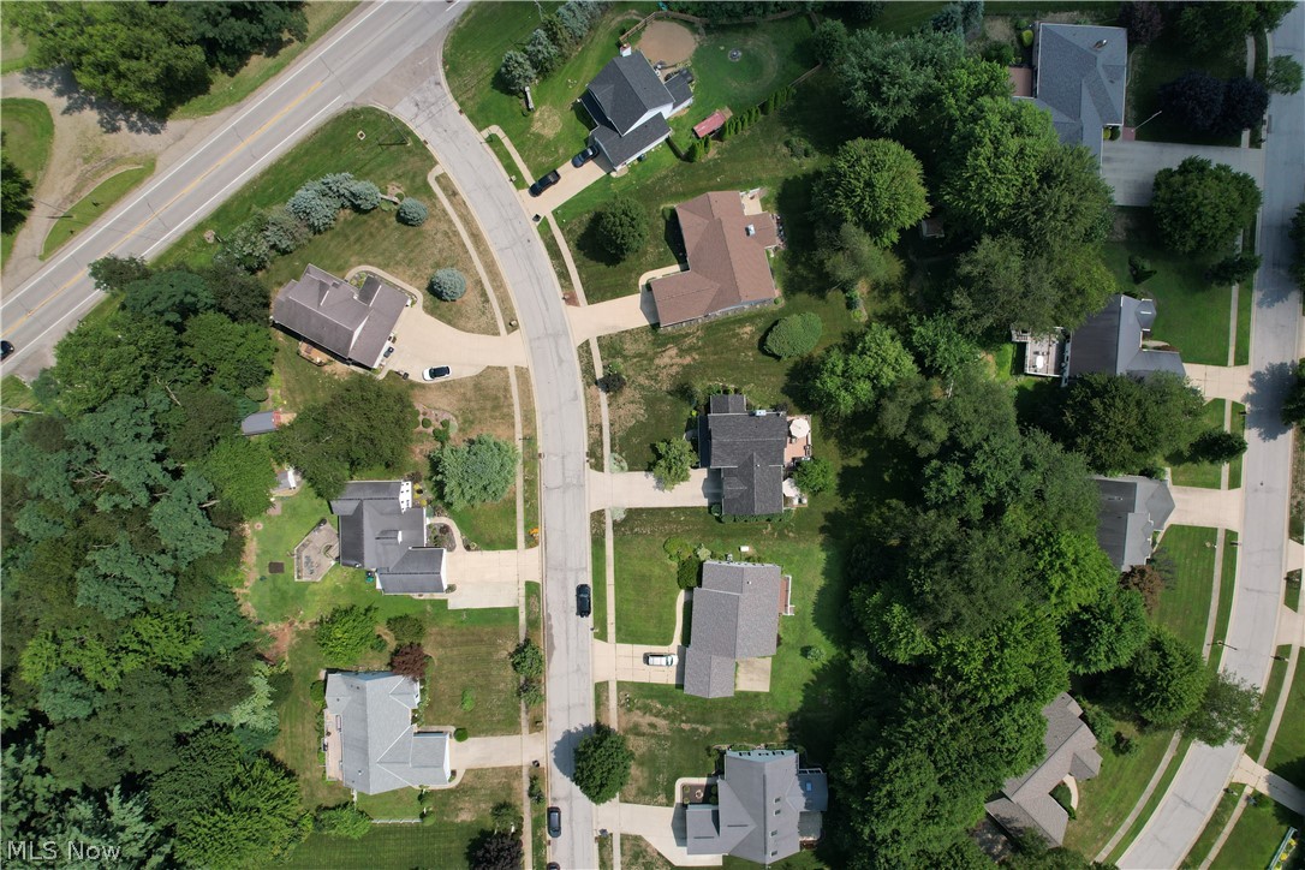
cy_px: 435
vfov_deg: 57.2
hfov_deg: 78.6
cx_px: 652
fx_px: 797
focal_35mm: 22
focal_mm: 8.38
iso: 100
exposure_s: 1/2000
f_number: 2.8
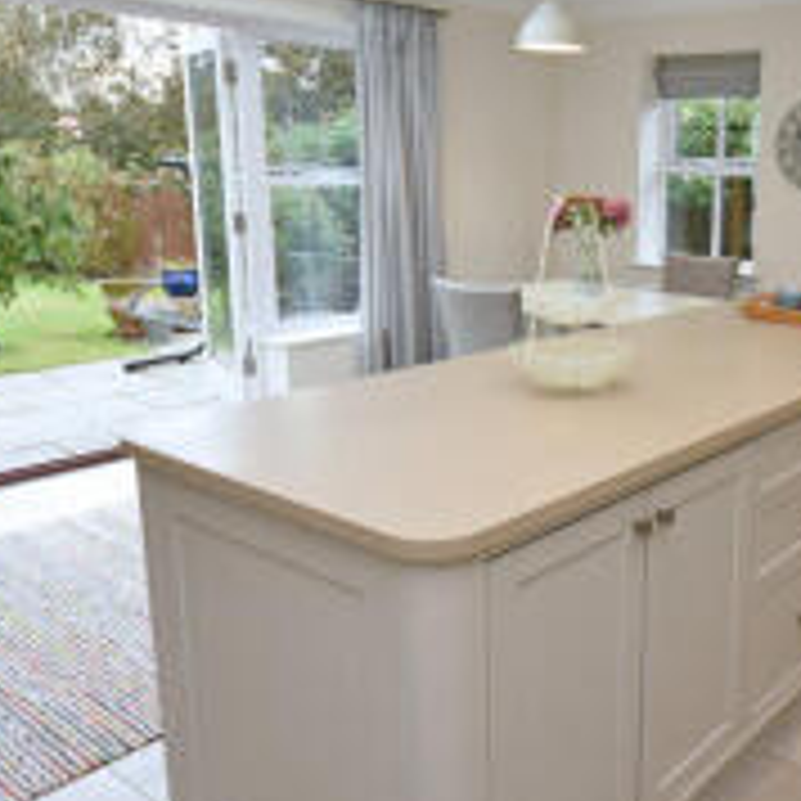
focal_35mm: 34
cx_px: 644
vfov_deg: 48.4
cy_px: 358
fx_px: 890
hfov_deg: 45.9
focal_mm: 10
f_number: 6.3
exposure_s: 1/160
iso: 800
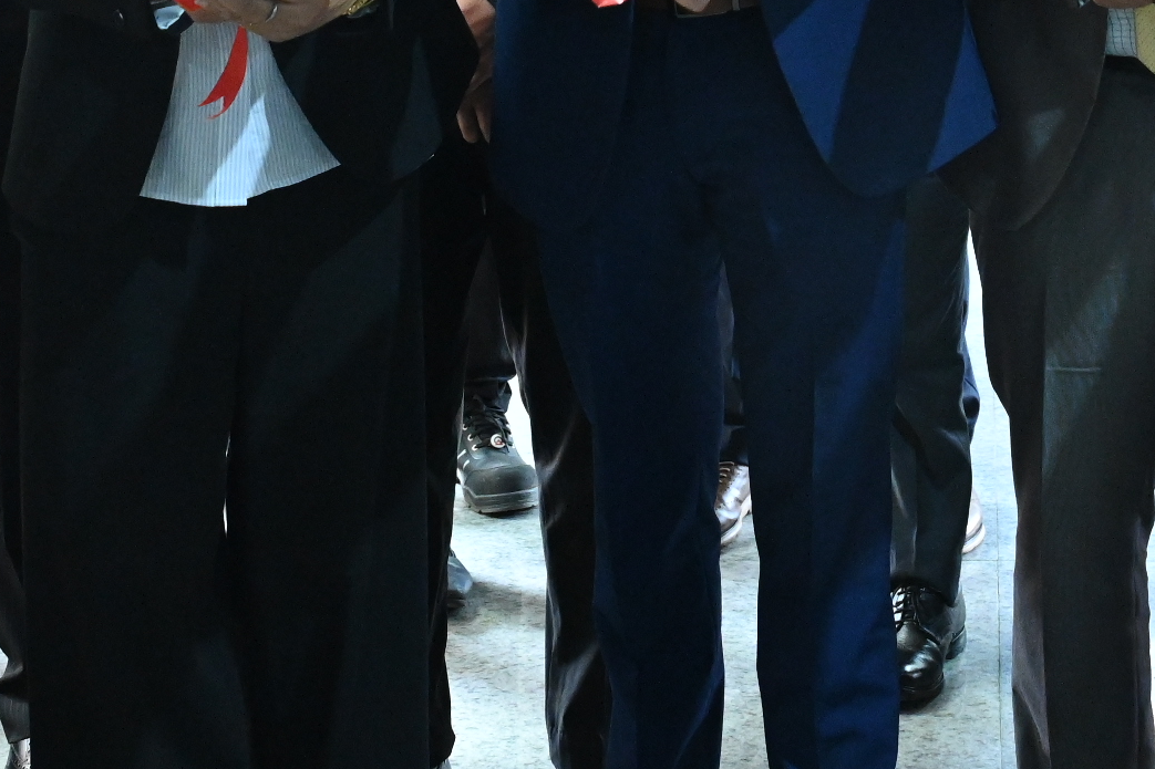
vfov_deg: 13.4
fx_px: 3047
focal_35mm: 95
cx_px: 905
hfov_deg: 21.2
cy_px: -450
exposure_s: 1/160
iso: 4000
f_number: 4
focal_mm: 24
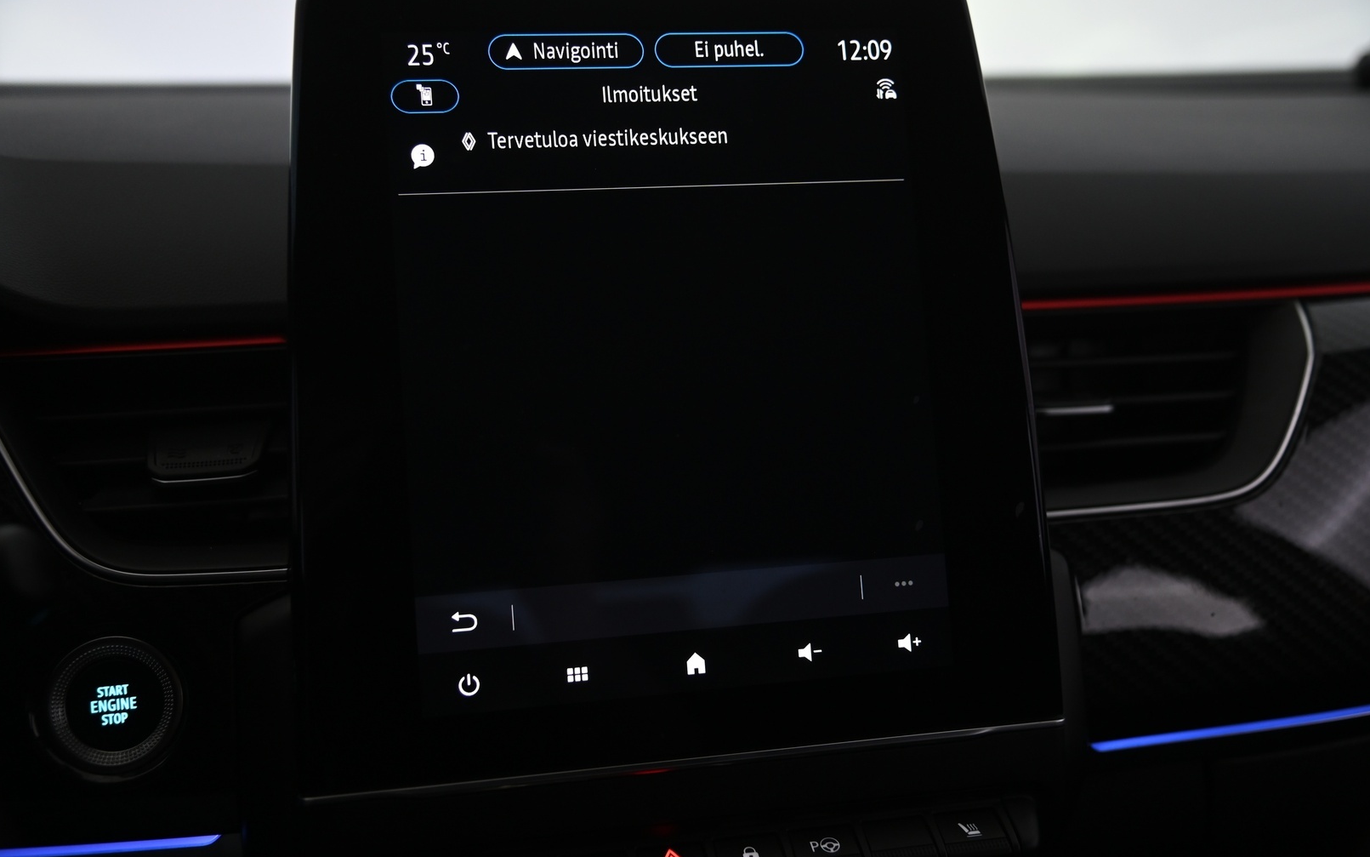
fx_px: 1456
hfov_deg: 50.4
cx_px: 683
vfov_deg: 32.8
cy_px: 417
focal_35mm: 39
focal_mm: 38
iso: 1000
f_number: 4
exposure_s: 1/40
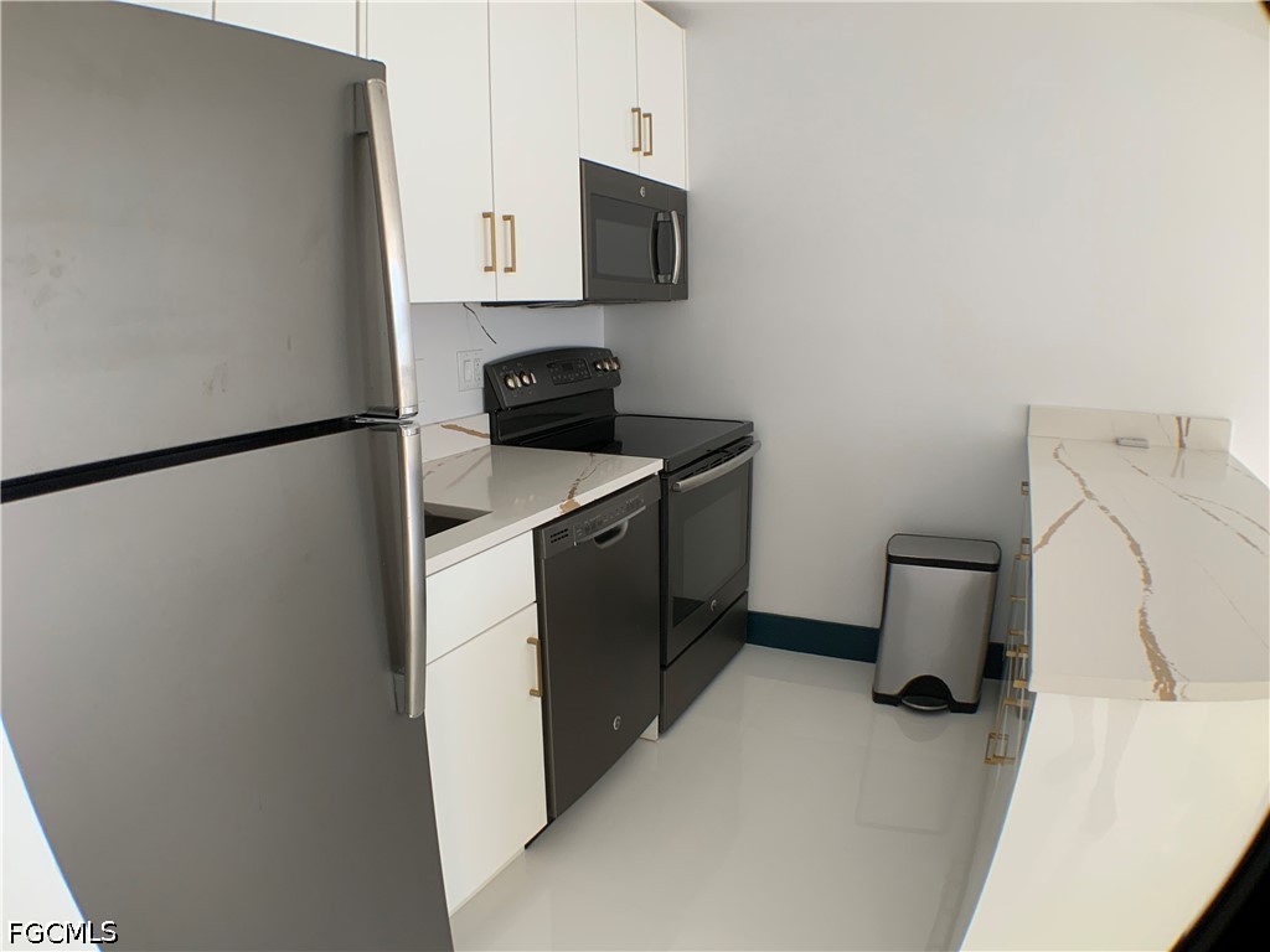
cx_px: 635
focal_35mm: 29
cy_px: 476
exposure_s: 1/120
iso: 64
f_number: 1.8
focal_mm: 3
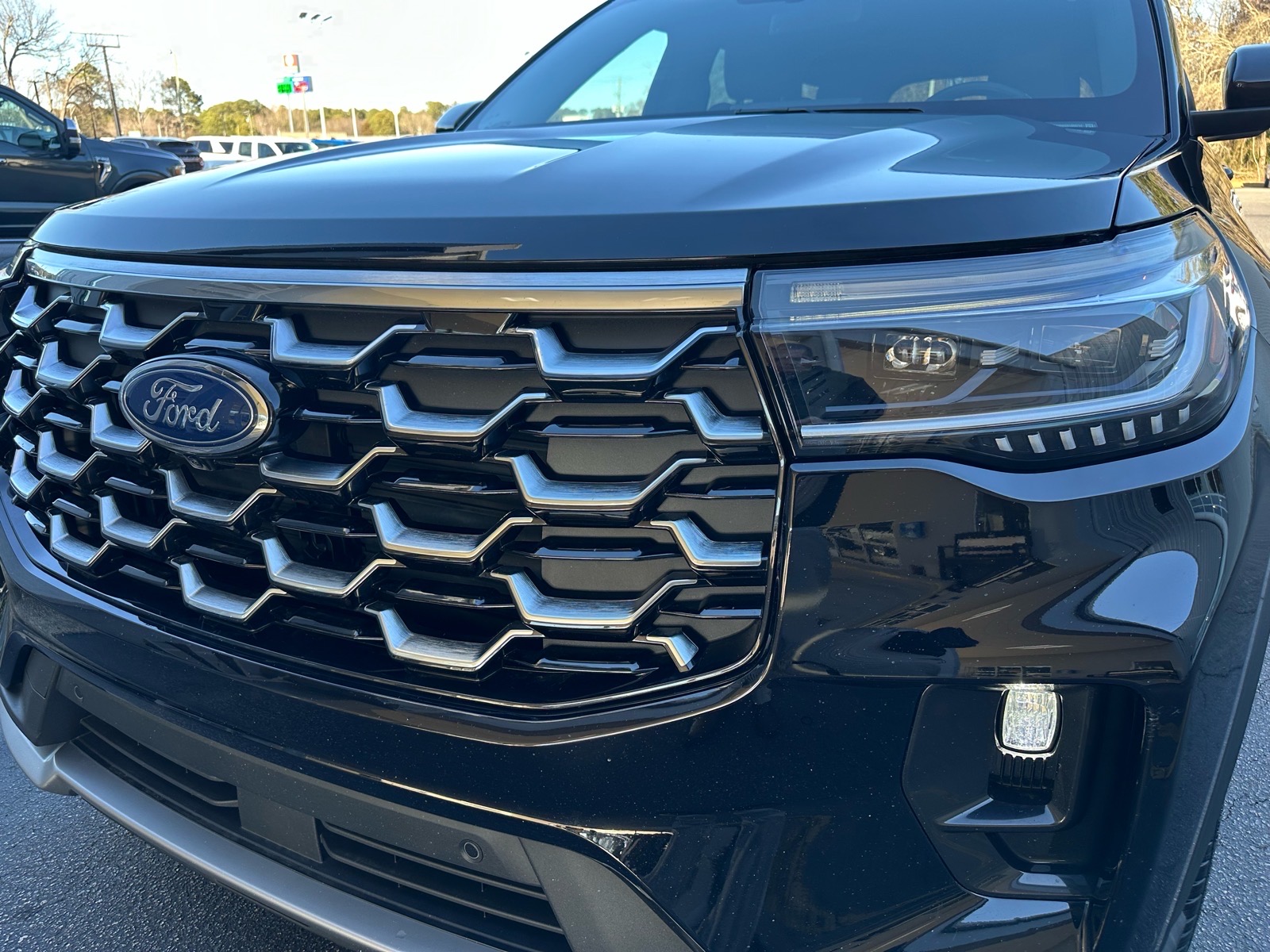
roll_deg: +0.3
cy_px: 476
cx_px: 635
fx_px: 881
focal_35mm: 24
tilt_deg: -19.0
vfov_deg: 56.8
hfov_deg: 71.6
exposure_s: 1/399
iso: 125
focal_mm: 6.86
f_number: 1.78
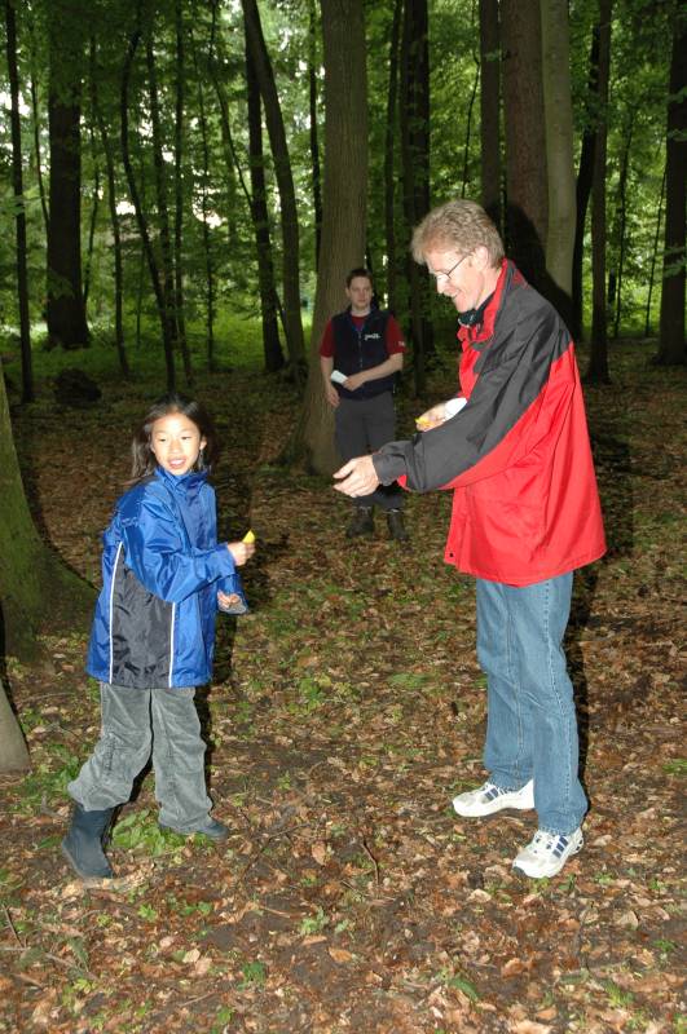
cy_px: 517
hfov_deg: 32.9
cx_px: 344
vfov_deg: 48.0
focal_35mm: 40
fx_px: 1163
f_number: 4
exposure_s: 1/60
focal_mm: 27
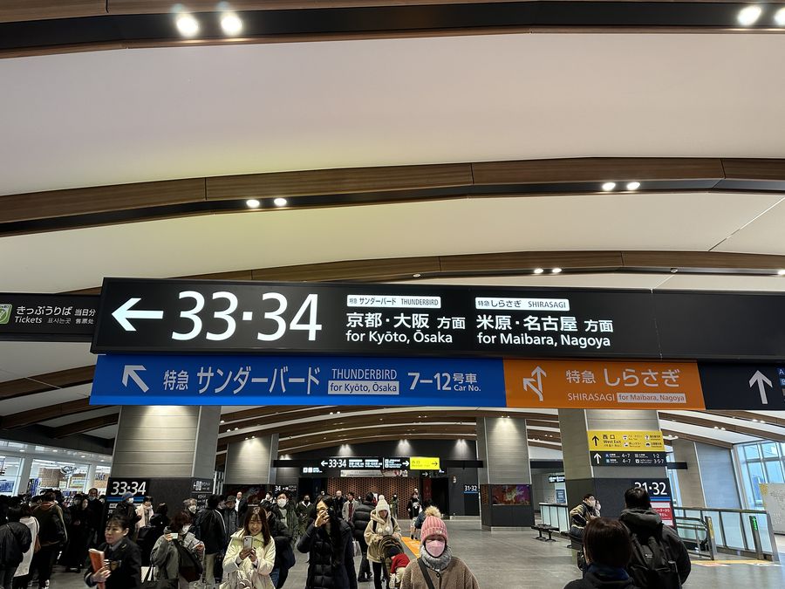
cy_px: 294
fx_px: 544
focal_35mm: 24
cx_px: 392
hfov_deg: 71.6
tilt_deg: +20.0
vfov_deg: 56.8
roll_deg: +1.1
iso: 250
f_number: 1.78
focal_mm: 6.86
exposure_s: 1/96
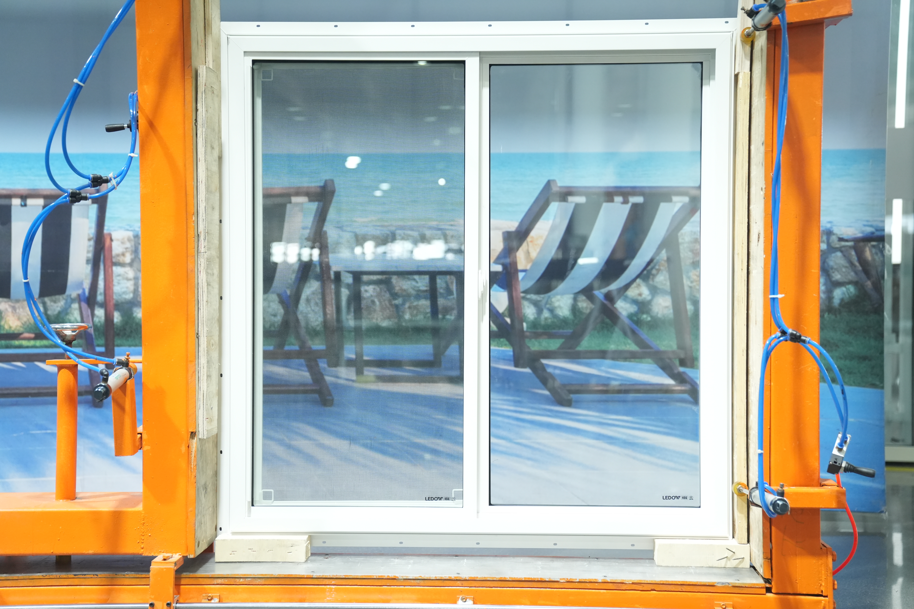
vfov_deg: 28.1
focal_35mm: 48
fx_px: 1219
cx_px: 457
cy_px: 304
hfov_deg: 41.1
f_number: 2.8
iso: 3200
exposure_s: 1/250
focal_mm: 48
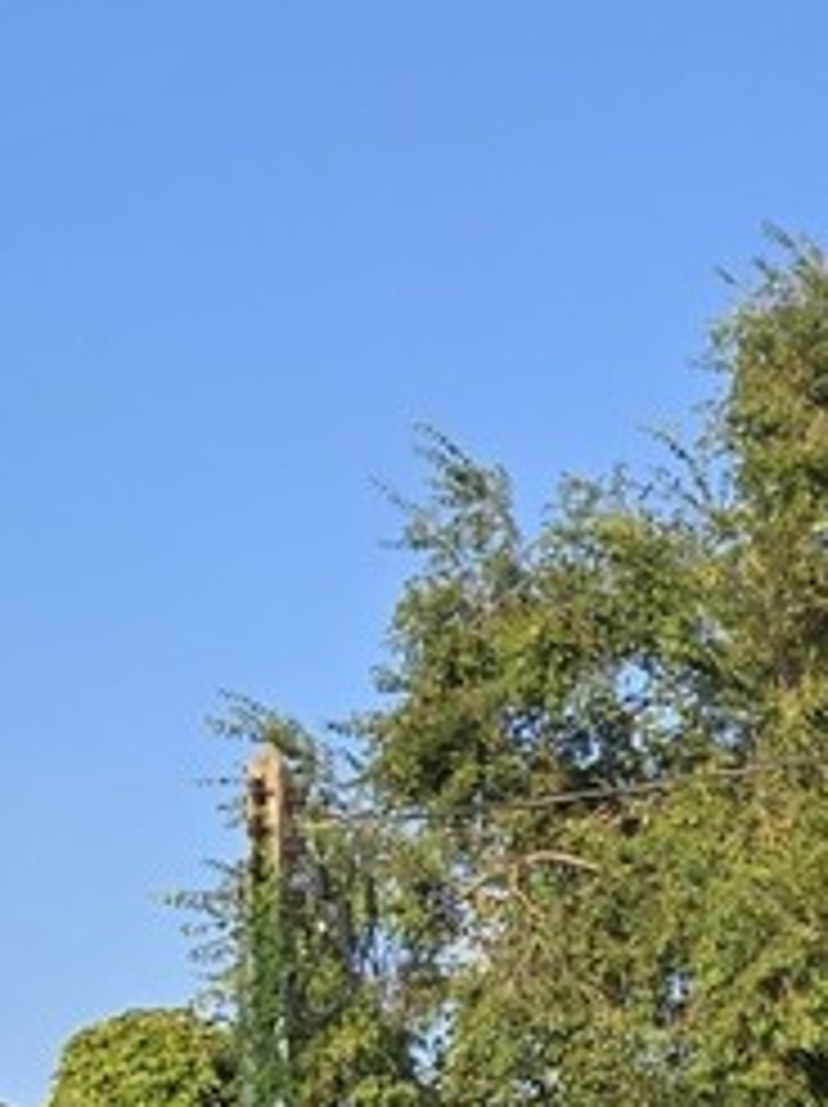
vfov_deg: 18.0
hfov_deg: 13.9
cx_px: 1138
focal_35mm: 101
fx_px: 3227
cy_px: 1494
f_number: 1.8
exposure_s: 1/761
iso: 25
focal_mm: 5.4
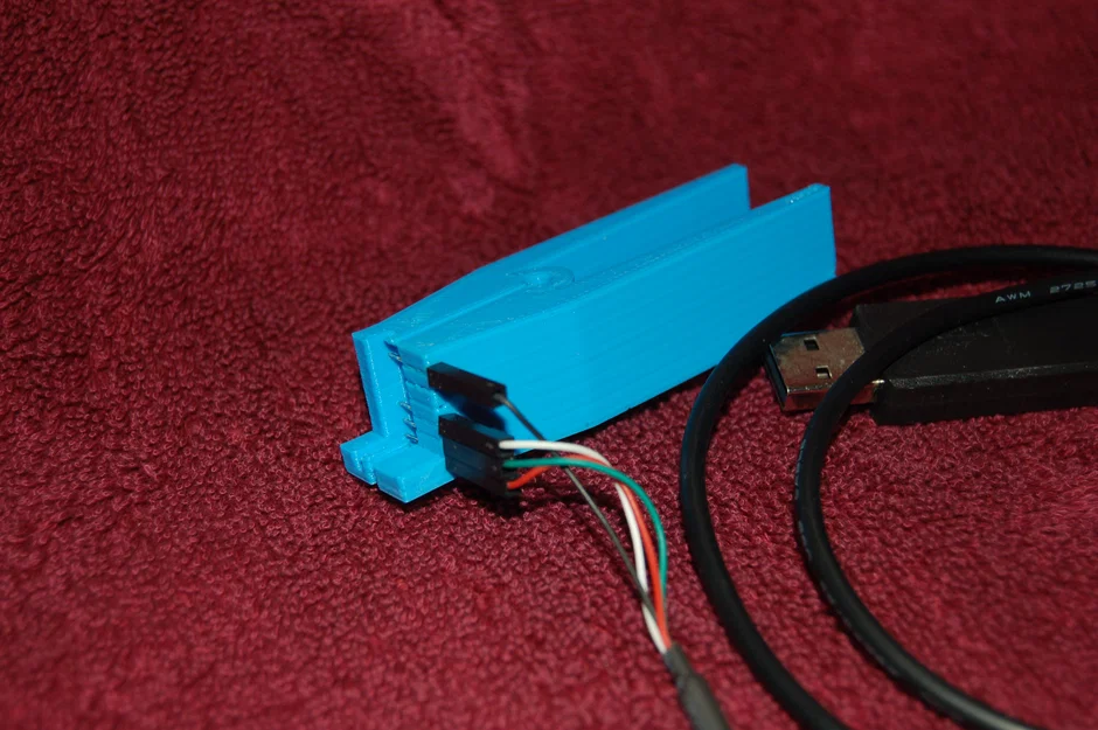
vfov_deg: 21.5
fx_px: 1920
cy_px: 365
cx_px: 549
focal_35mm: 63
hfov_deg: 31.9
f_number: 5.3
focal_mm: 42
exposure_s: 1/60
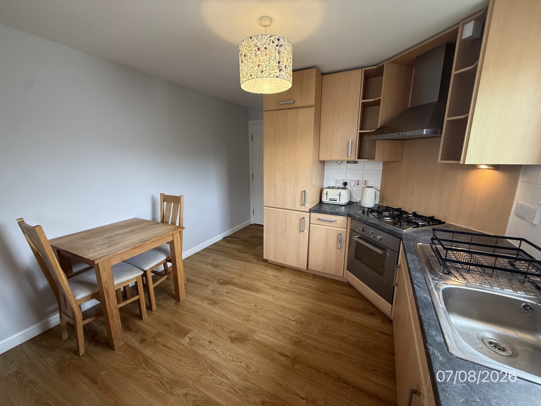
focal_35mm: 14
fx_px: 219
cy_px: 203
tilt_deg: -12.8
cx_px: 270
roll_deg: +0.8
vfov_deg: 85.7
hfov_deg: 102.1
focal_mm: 2.22
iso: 200
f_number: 2.2
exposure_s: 1/100
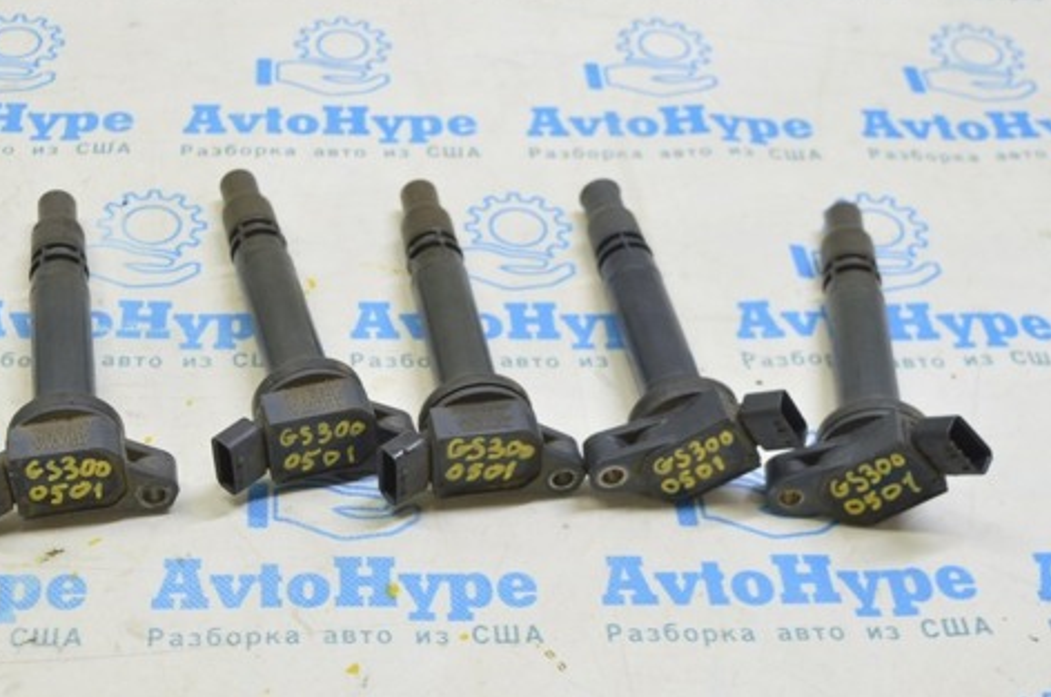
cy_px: 389
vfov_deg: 23.7
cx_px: 341
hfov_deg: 34.7
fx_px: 1661
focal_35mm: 57
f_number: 5.6
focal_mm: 28
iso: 400
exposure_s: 1/20
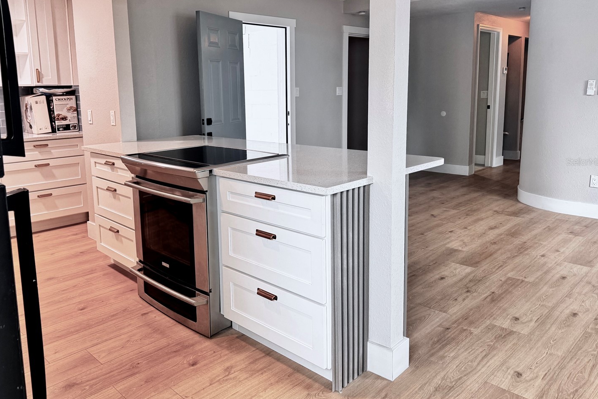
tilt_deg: -9.0
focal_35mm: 28
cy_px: 162
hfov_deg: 65.3
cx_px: 270
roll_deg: +1.5
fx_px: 465
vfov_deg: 46.2
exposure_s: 1/60
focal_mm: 6.76
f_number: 1.78
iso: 160
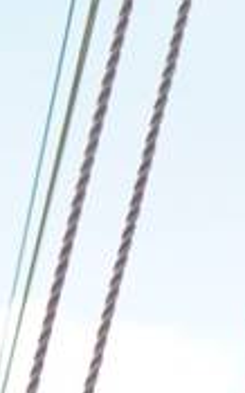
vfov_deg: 10.4
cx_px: 335
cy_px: 912
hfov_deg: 7.3
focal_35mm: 176
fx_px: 1885
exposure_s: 1/2000
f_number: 1.8
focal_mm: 35
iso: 100
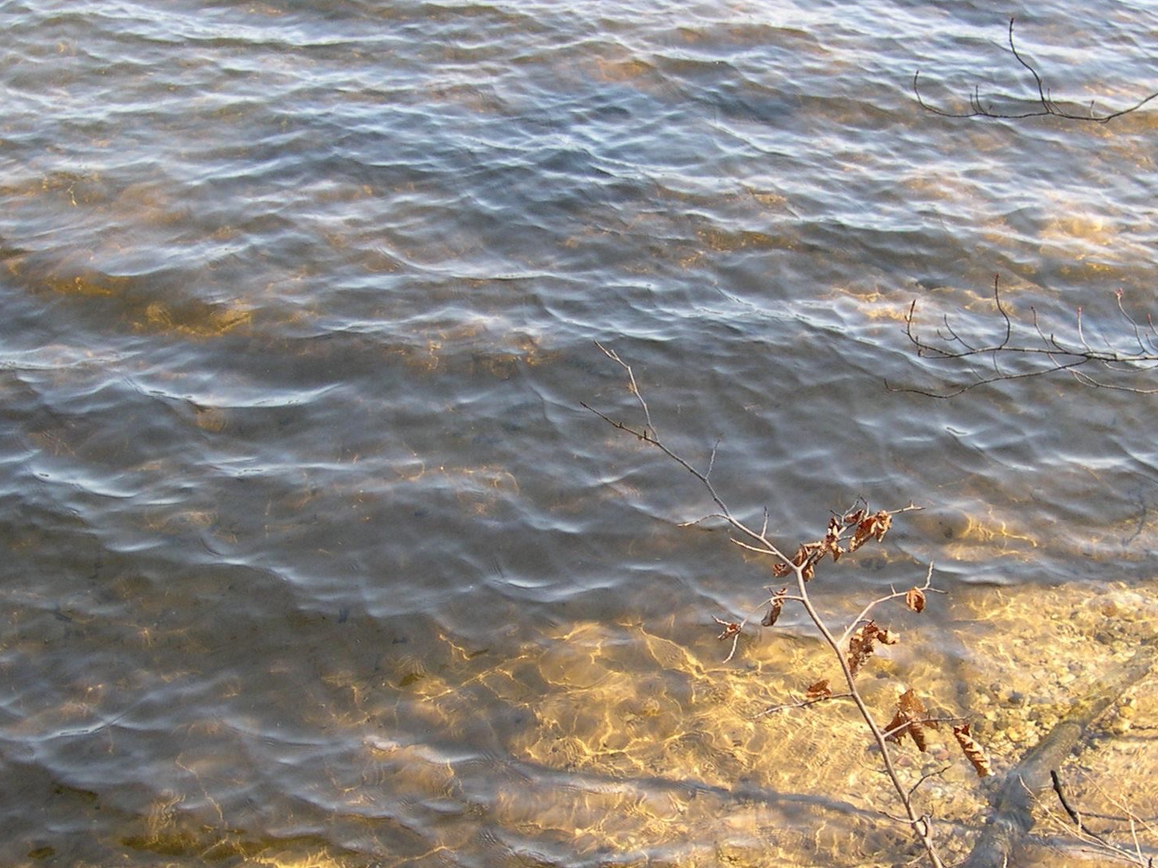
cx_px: 629
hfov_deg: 32.7
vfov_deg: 24.8
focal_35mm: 59
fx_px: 1974
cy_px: 517
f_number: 2.8
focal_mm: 8
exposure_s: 1/260
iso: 100
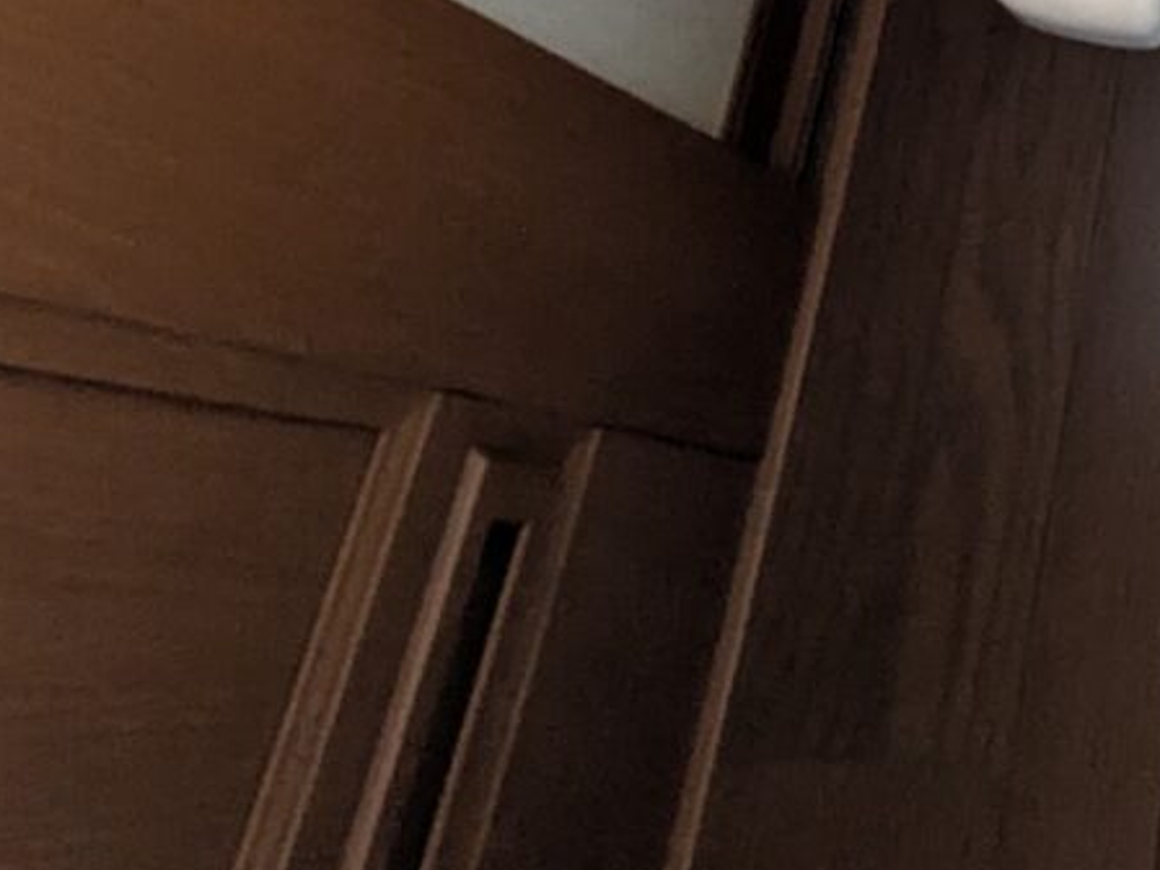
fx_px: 2011
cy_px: -810
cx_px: 1644
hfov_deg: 25.7
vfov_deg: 17.9
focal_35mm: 60
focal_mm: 1.85
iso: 589
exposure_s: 1/33.3
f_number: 2.2
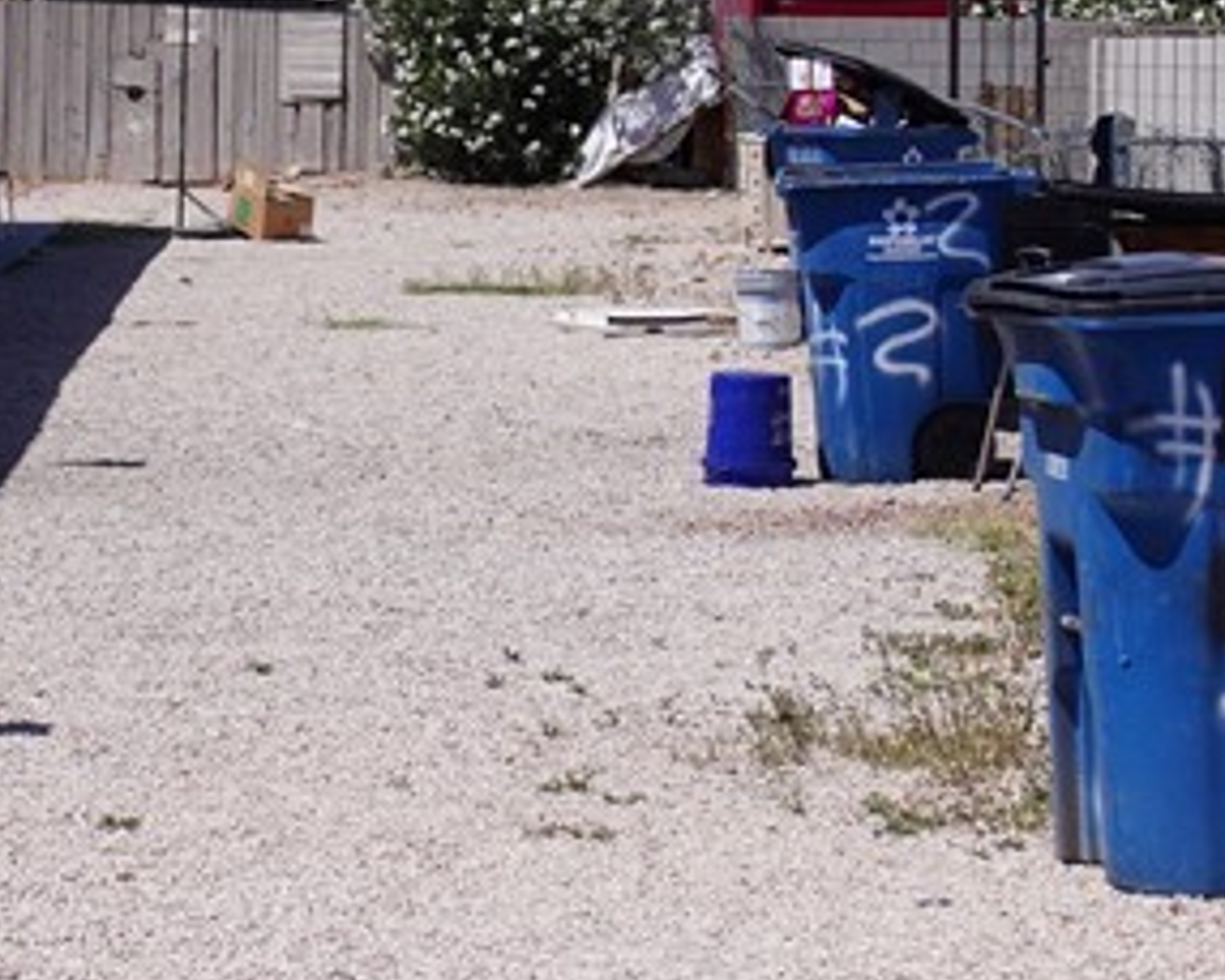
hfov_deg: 15.5
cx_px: 154
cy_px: 150
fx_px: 4453
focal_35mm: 123
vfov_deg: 12.5
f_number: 5
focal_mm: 23
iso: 100
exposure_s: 1/1000
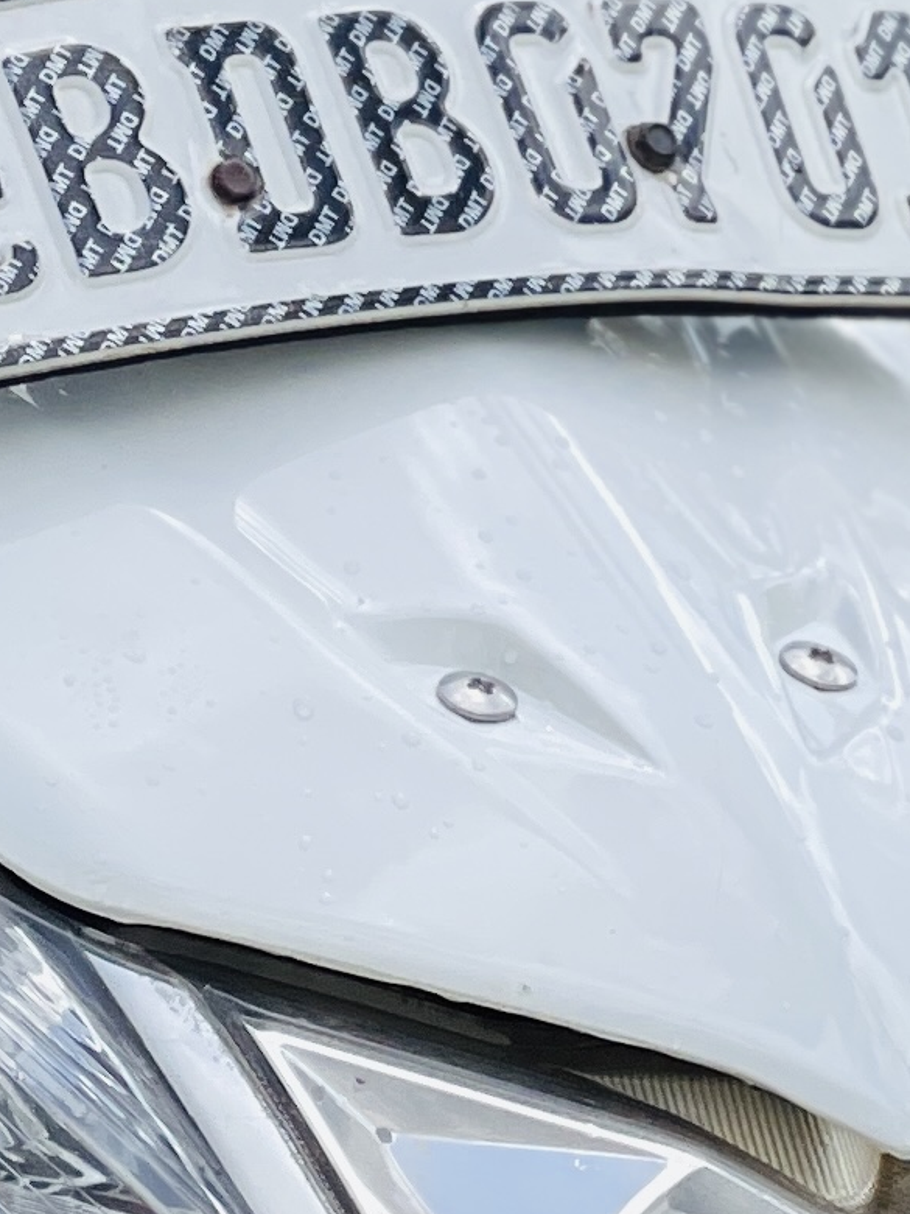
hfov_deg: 4.4
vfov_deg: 5.9
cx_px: -677
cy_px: 1623
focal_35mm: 331
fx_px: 11602
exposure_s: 1/1309
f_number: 2.2
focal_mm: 7.5
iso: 32
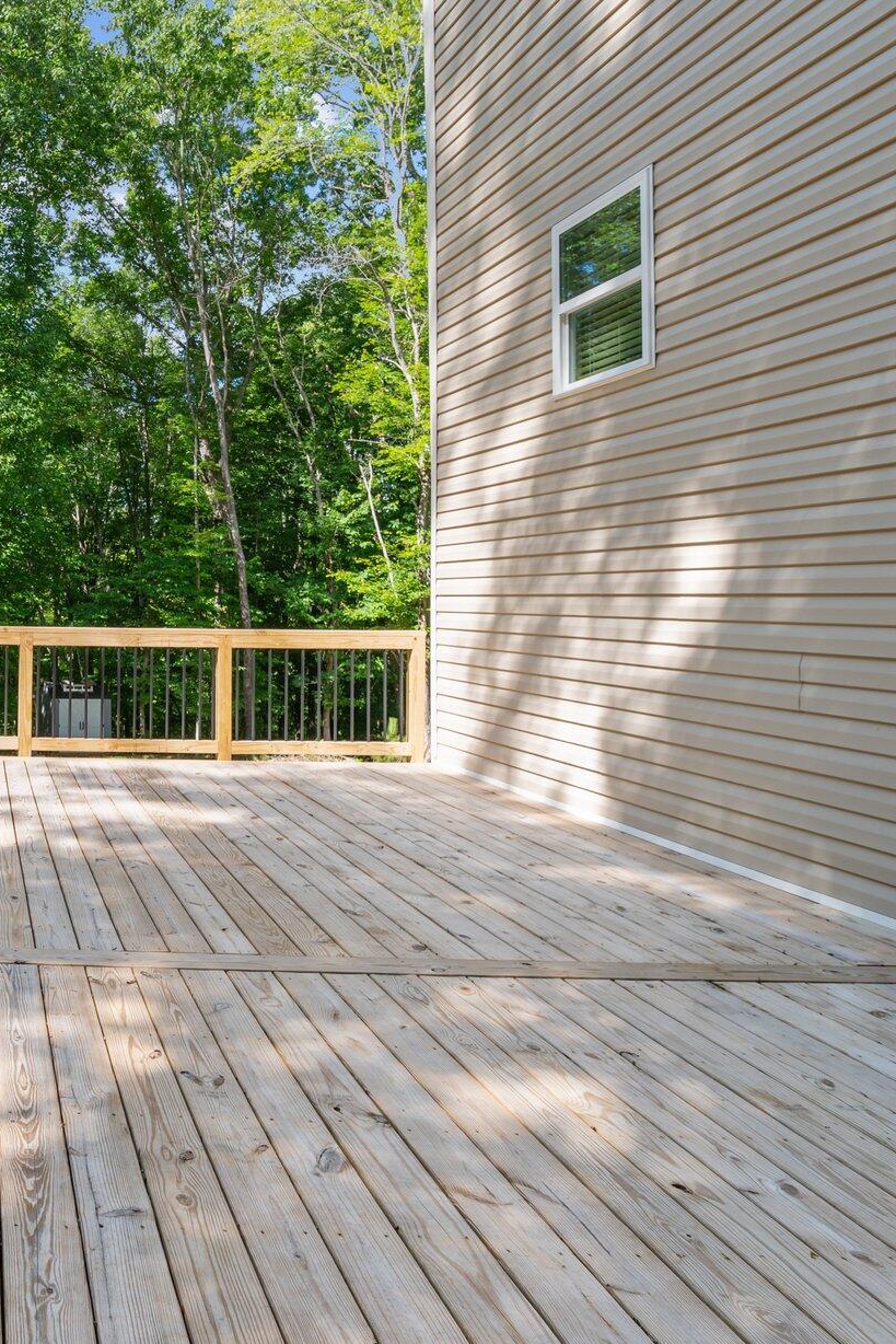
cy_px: 646
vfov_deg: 71.5
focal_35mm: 25
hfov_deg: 42.4
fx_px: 933
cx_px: -49
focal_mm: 15
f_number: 6.3
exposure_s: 1/160
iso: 400
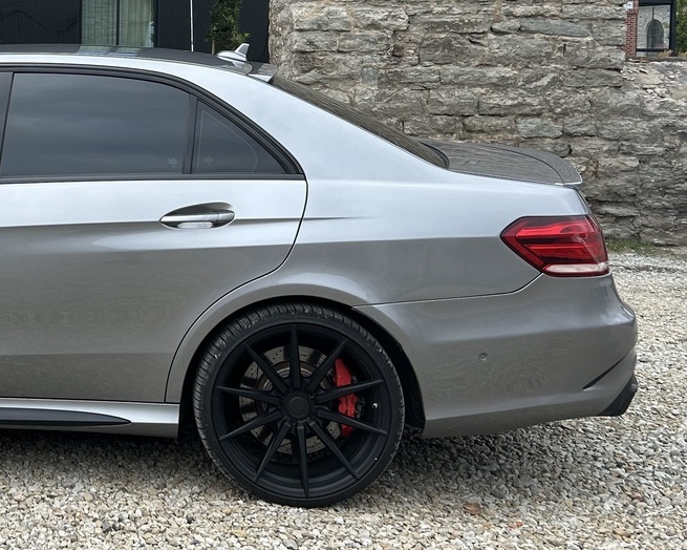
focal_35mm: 62
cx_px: -25
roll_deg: -0.7
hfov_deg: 28.3
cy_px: 71
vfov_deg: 24.0
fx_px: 1261
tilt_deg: -1.8
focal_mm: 5.7
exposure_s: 1/1112
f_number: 1.5
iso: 50
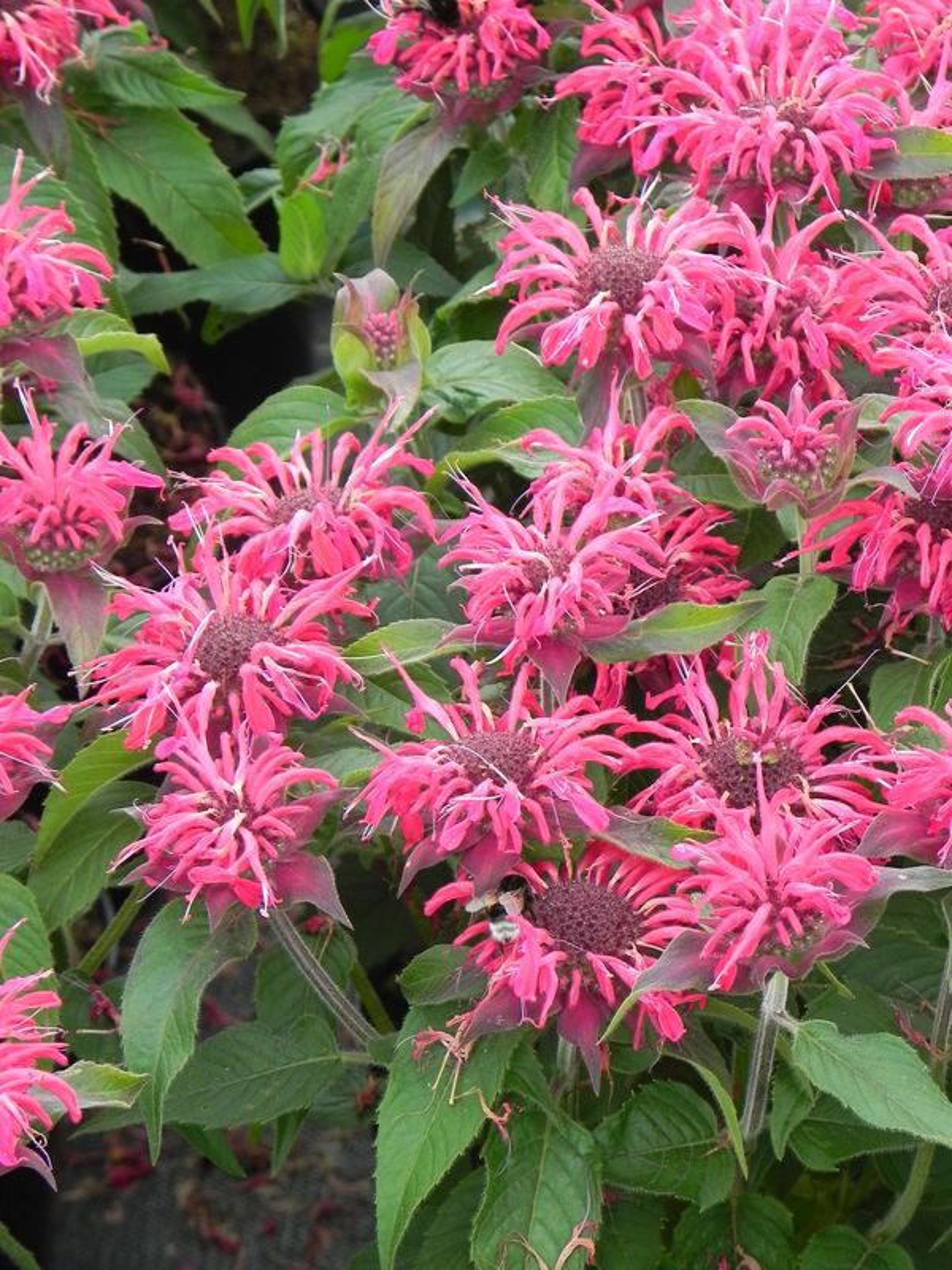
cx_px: 476
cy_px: 635
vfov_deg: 12.2
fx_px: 5940
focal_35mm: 162
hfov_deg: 9.2
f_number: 5
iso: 160
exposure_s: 1/160
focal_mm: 28.8
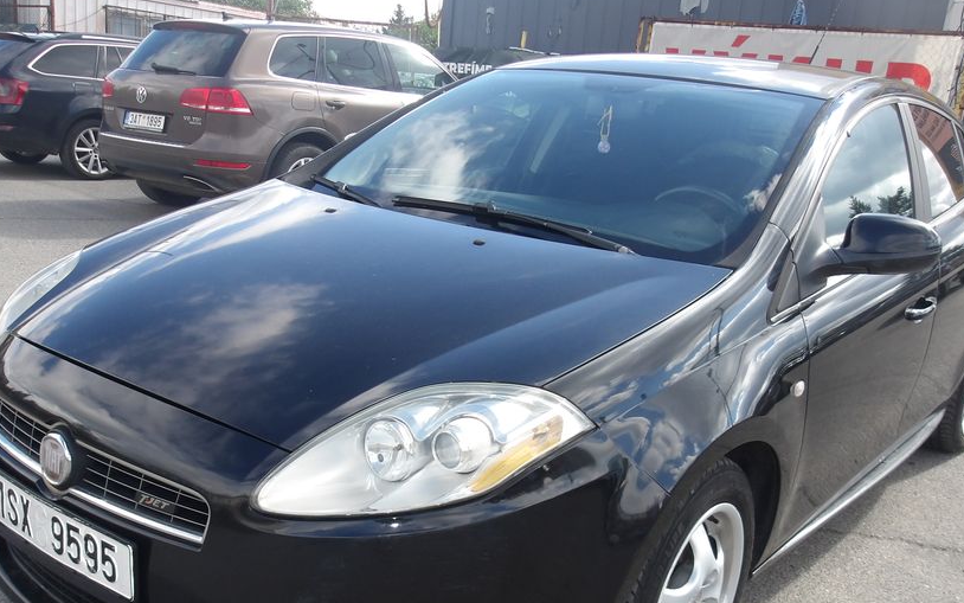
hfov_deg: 54.0
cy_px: 366
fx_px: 946
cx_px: 468
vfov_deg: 35.2
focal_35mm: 36
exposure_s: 1/477
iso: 100
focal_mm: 4.9
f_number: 3
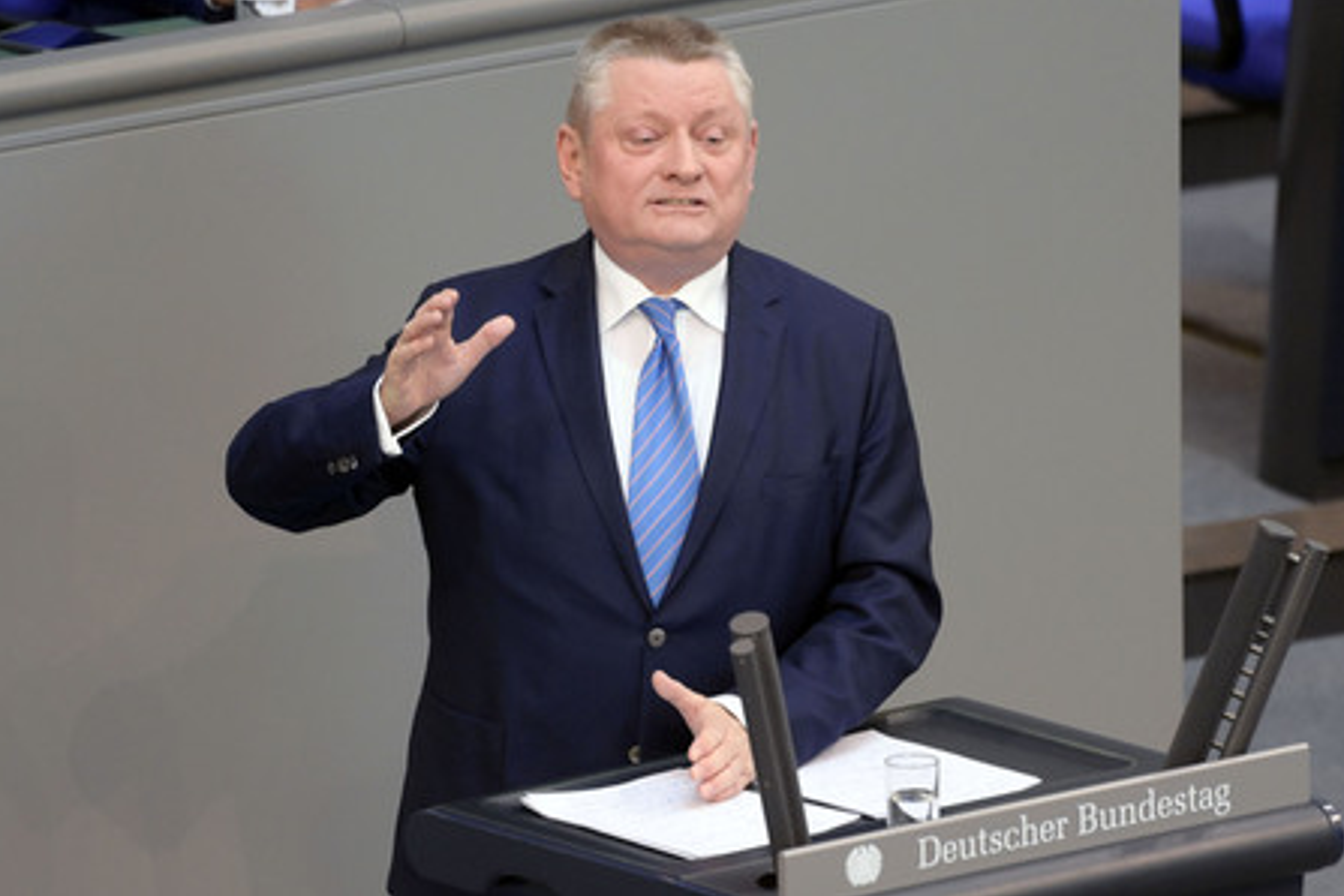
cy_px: 448
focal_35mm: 373
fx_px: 13924
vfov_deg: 3.7
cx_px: 672
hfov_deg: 5.5
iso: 8000
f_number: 5.6
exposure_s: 1/320
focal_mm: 370
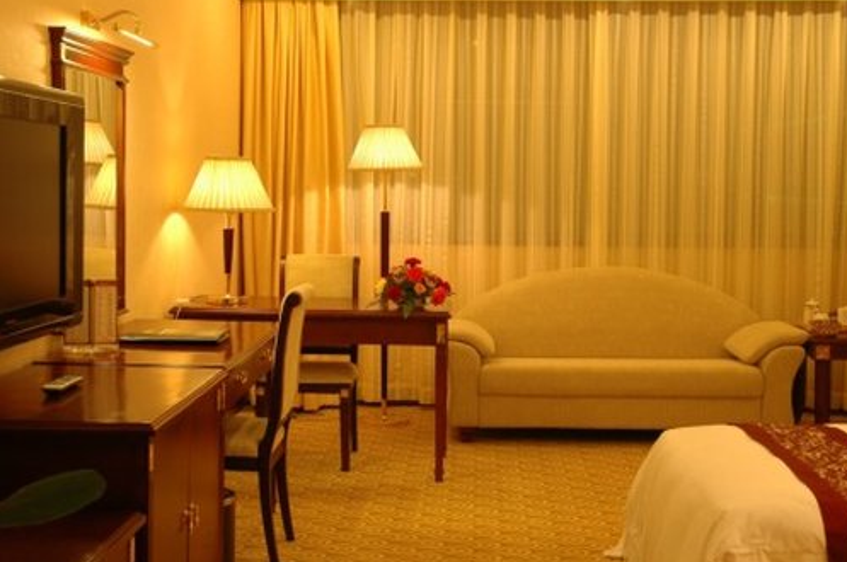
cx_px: 452
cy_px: 273
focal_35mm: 58
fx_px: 1363
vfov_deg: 23.3
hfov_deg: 34.5
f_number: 6.3
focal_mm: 34
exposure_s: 1/1.6
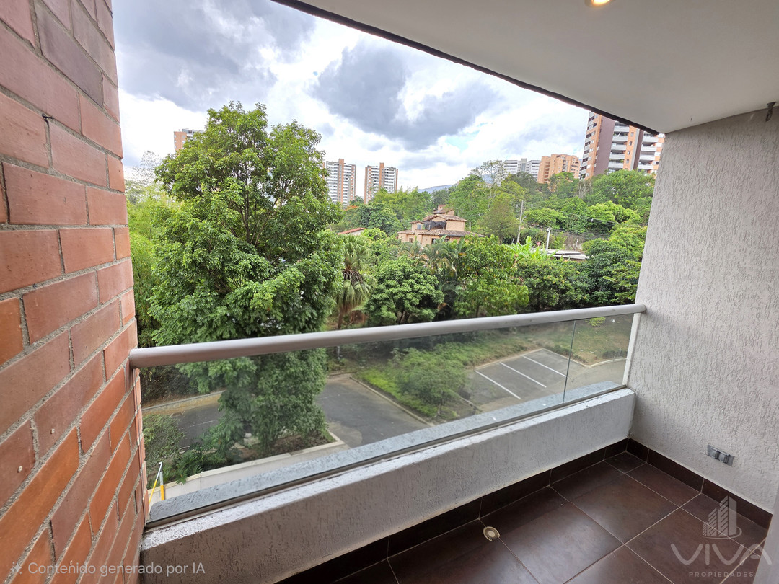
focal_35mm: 13
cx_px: 390
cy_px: 292
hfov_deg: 106.2
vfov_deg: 89.9
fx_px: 293
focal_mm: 2.2
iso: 50
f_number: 1.9
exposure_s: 1/120
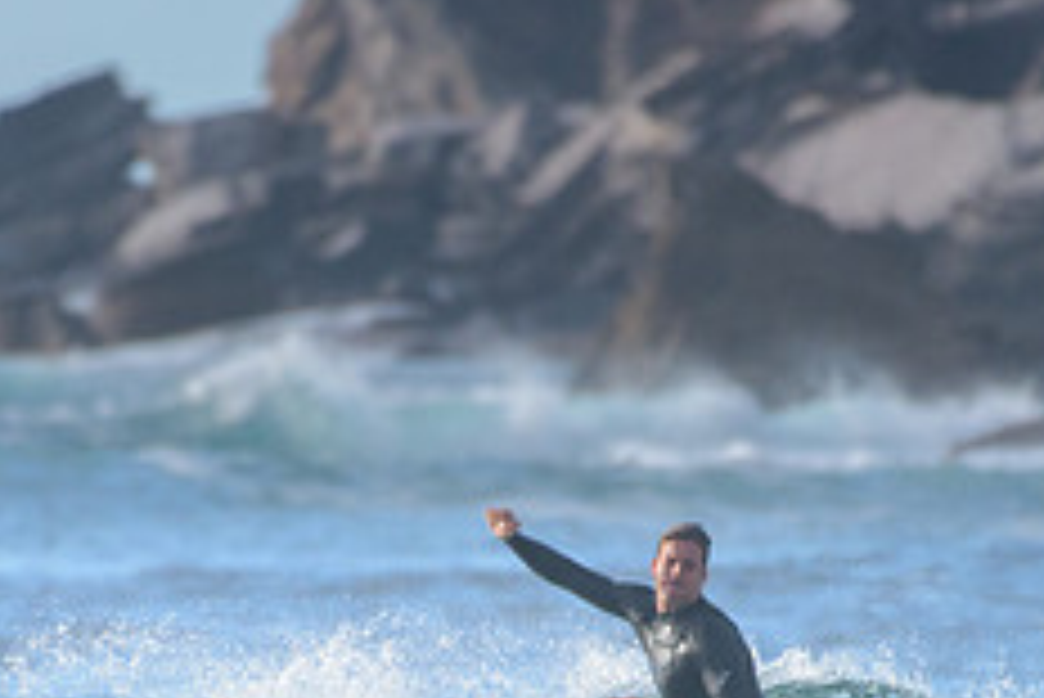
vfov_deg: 0.9
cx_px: 400
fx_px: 44483
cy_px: 742
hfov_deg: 1.3
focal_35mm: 1533
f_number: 5.6
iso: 900
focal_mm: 500
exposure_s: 1/2000
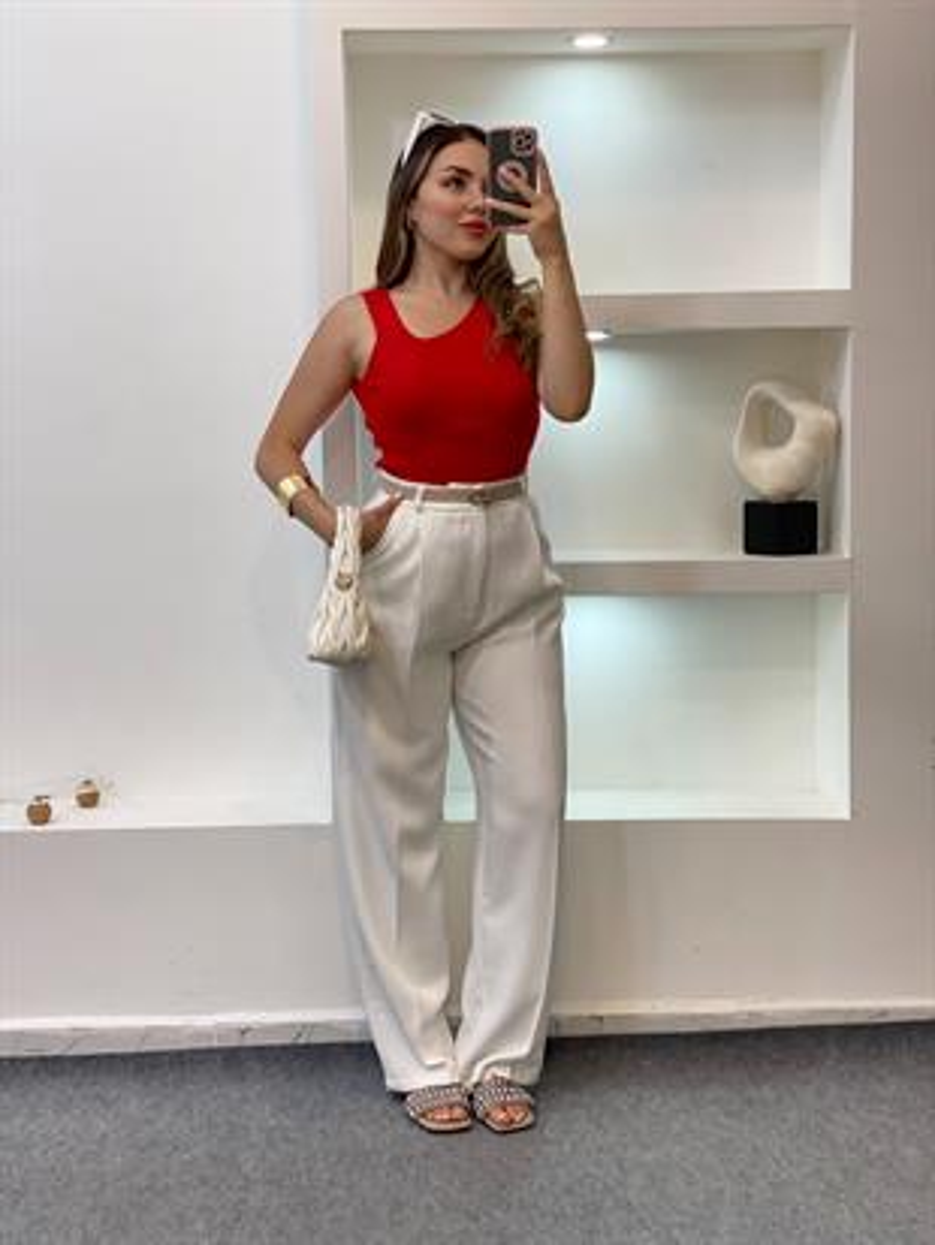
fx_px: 1872
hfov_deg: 28.0
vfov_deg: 36.8
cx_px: 468
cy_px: 622
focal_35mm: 52
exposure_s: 1/100
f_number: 2
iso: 80
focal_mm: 6
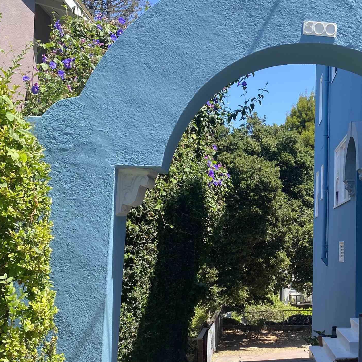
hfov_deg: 32.4
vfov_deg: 34.0
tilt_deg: +4.4
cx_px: 325
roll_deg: -0.6
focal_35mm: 50
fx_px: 592
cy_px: 201
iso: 32
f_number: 1.8
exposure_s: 1/905
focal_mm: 4.25
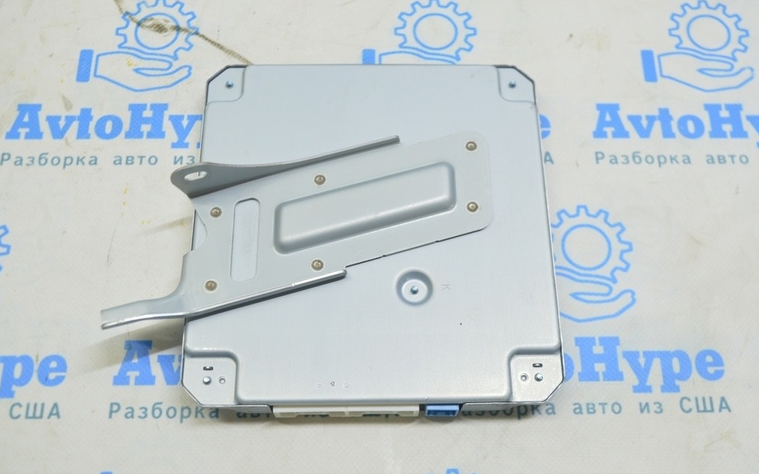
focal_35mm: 40
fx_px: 827
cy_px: 235
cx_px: 378
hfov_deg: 49.3
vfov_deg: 32.0
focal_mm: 26
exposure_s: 1/20
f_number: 5.6
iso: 400
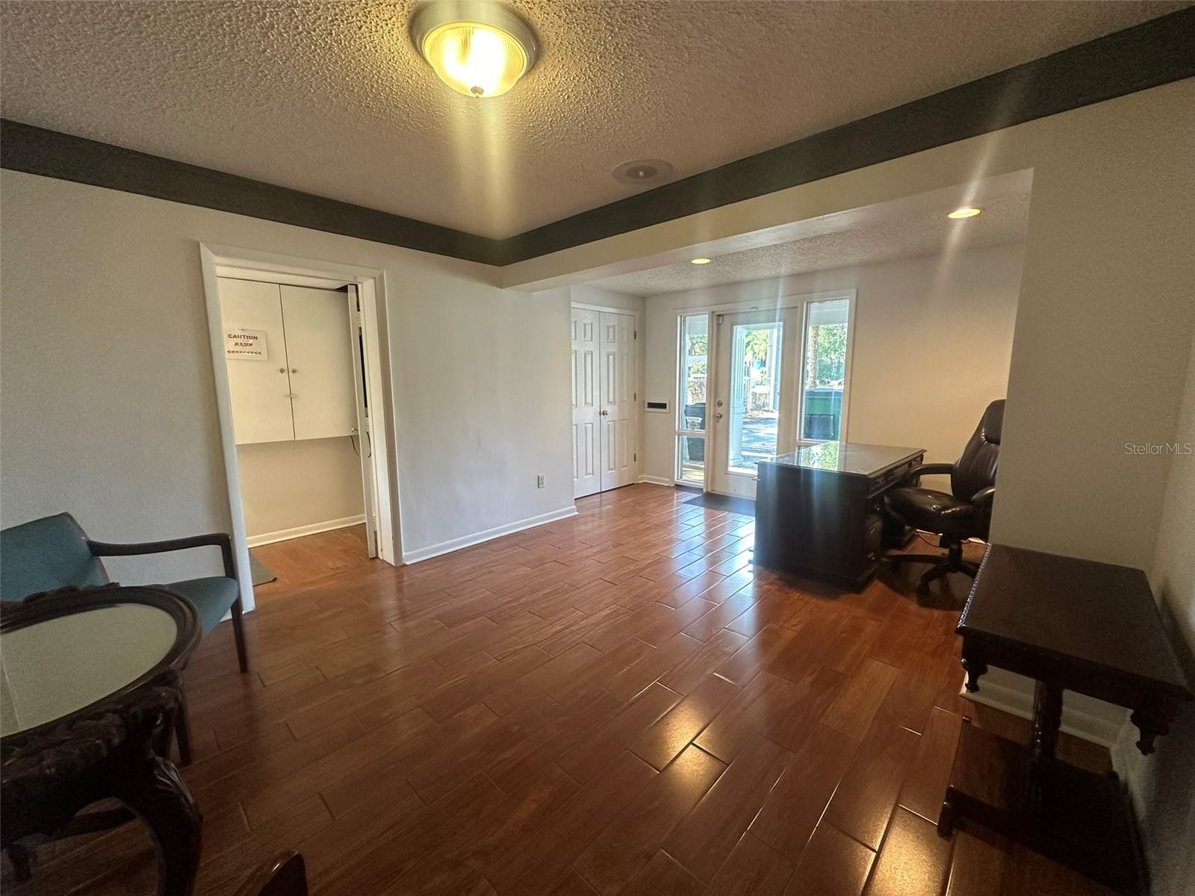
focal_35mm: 14
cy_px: 448
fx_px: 483
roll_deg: +0.3
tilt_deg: -7.8
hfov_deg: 102.1
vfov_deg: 85.7
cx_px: 598
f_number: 2.2
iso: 250
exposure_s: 1/120
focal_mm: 2.22
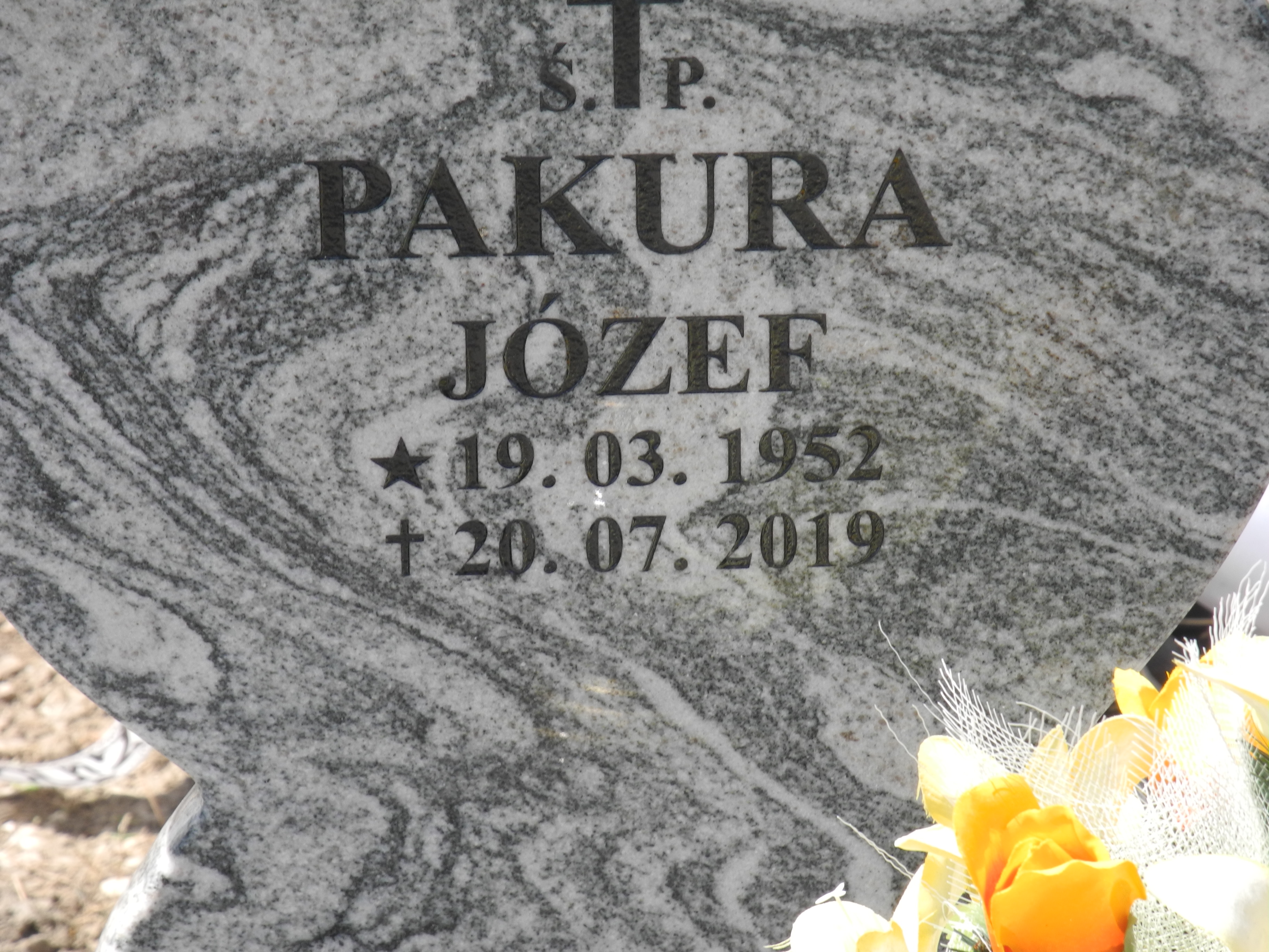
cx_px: 634
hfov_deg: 9.9
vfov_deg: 7.4
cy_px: 476
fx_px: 7332
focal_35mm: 200
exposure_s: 1/250
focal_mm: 42.6
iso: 100
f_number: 5.6
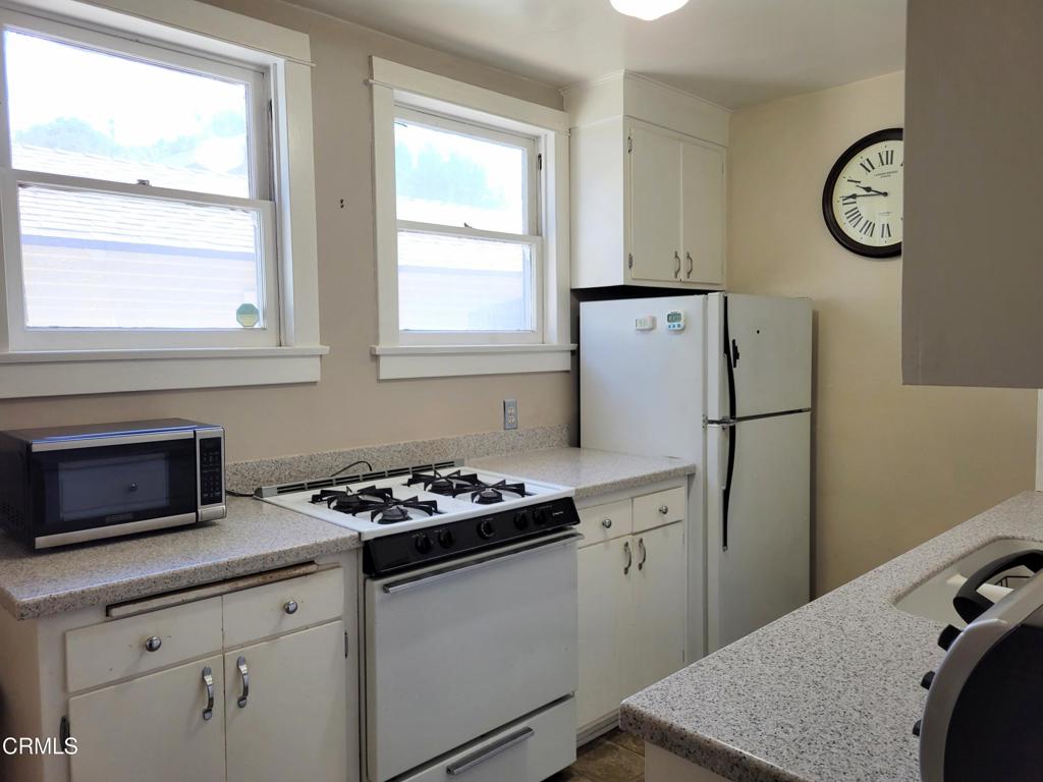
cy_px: 391
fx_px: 783
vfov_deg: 53.1
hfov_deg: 67.3
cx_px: 522
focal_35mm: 26
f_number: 1.8
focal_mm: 5.4
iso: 80
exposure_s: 1/120
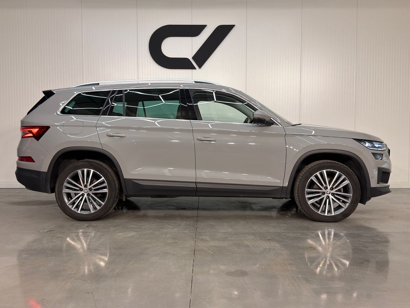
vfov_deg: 39.7
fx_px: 426
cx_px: 205
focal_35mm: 36
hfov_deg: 51.4
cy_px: 154
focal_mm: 6.76
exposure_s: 1/50
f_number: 1.78
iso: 50
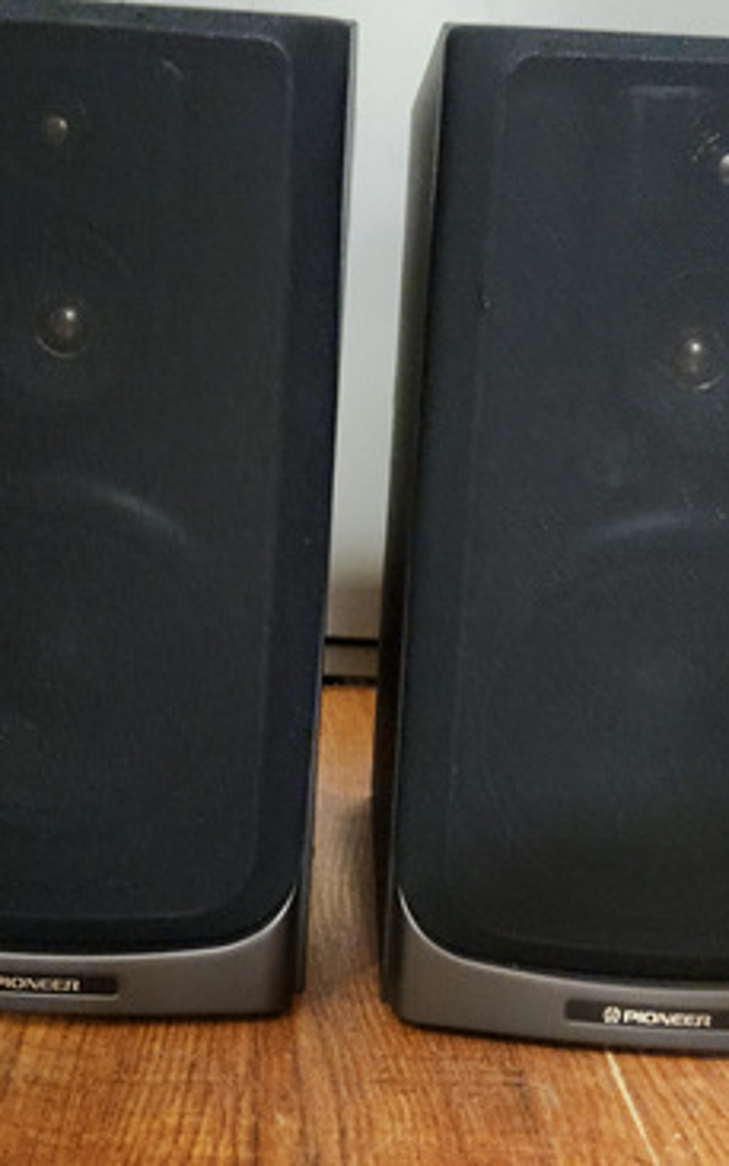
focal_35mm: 40
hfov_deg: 32.0
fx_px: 1271
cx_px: 353
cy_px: 558
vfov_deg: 49.3
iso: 640
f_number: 1.8
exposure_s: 1/25
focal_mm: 5.4
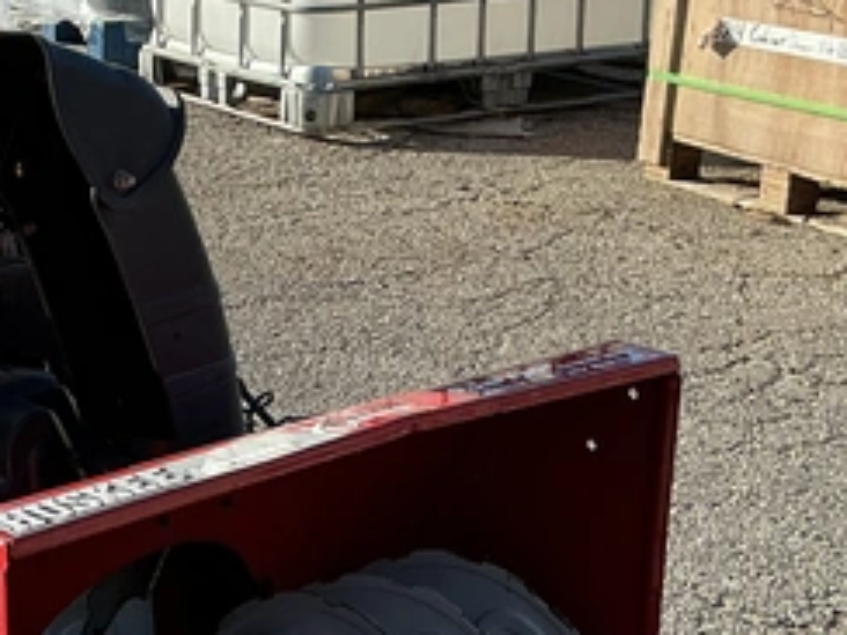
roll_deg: -1.1
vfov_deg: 17.1
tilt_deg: -21.0
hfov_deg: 22.2
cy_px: 467
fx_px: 2104
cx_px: 73
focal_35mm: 86
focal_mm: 3
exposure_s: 1/666
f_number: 1.8
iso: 25
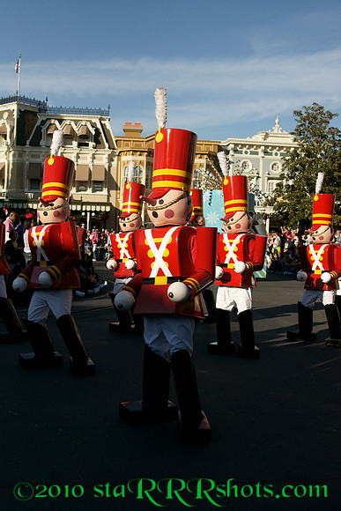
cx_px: 170
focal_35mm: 42
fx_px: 596
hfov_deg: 31.9
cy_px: 256
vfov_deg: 46.4
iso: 400
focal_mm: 28
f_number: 4
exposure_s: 1/6400
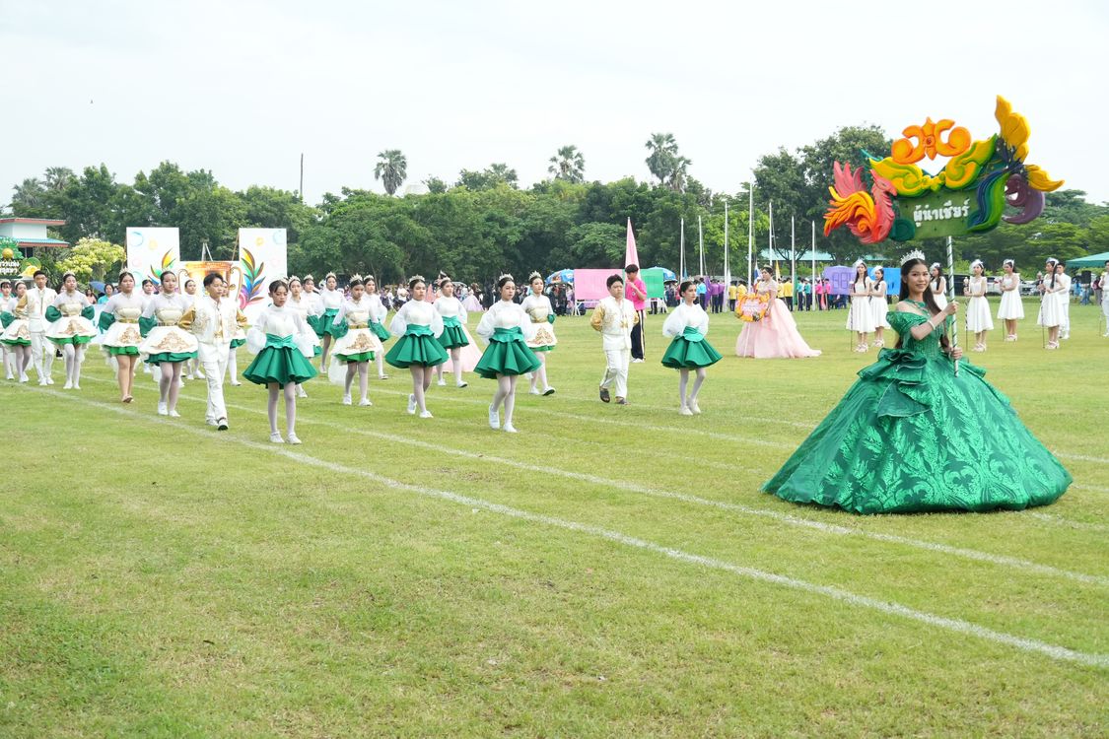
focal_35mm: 50
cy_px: 370
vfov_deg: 27.3
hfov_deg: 40.0
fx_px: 1525
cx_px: 554
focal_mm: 33
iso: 1250
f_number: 5.6
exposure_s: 1/1600
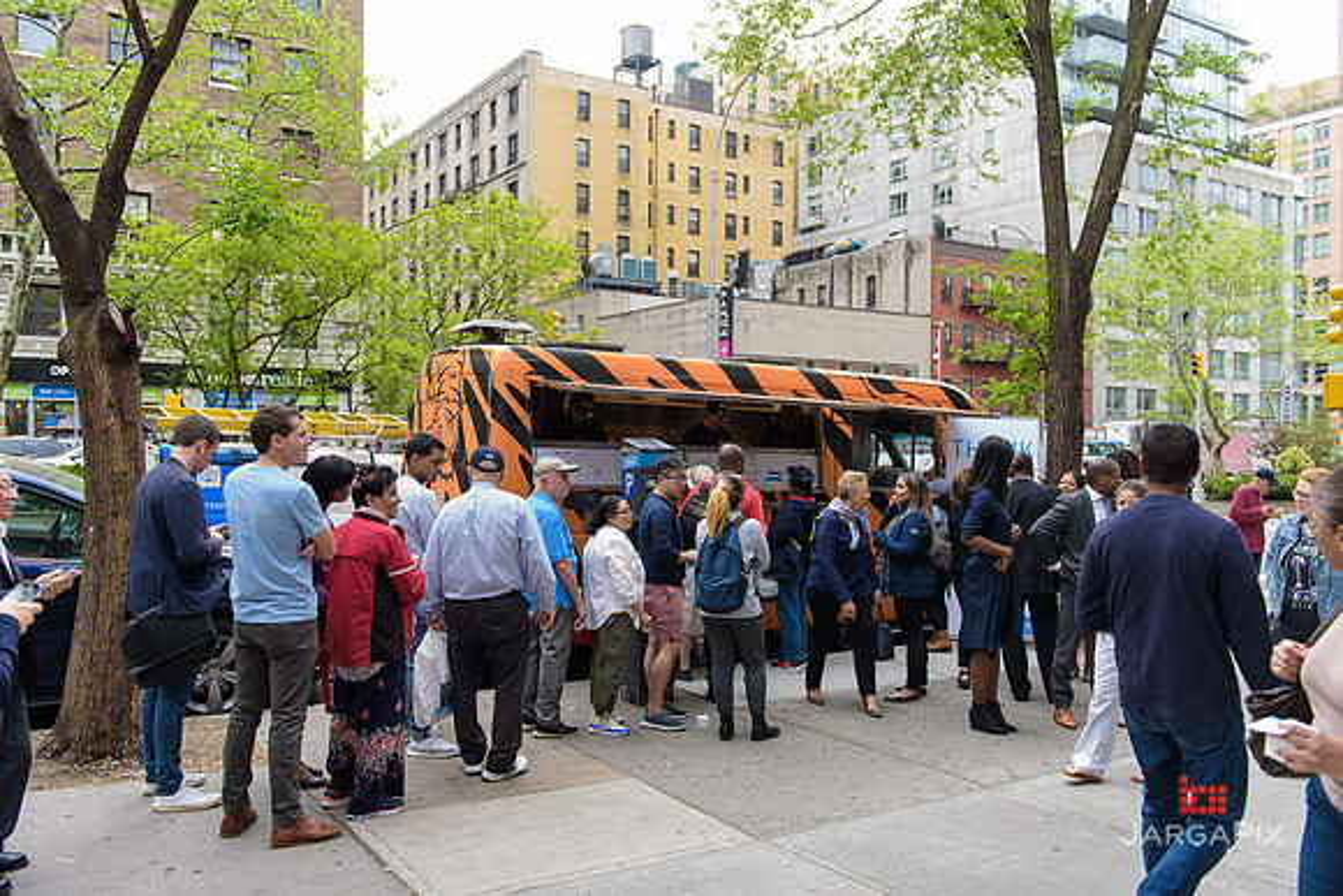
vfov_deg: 45.0
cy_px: 448
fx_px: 1082
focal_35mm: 29
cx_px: 672
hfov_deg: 63.6
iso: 200
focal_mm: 29
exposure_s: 1/250
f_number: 3.2
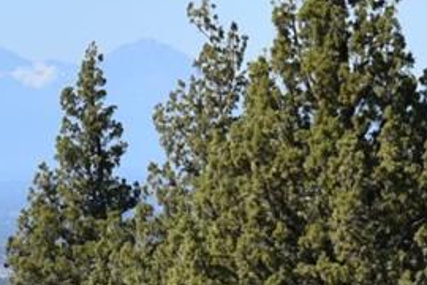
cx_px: -161
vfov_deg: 3.0
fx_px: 5441
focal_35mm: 459
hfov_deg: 4.5
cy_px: 147
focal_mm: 55
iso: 100
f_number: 8
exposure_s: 1/250
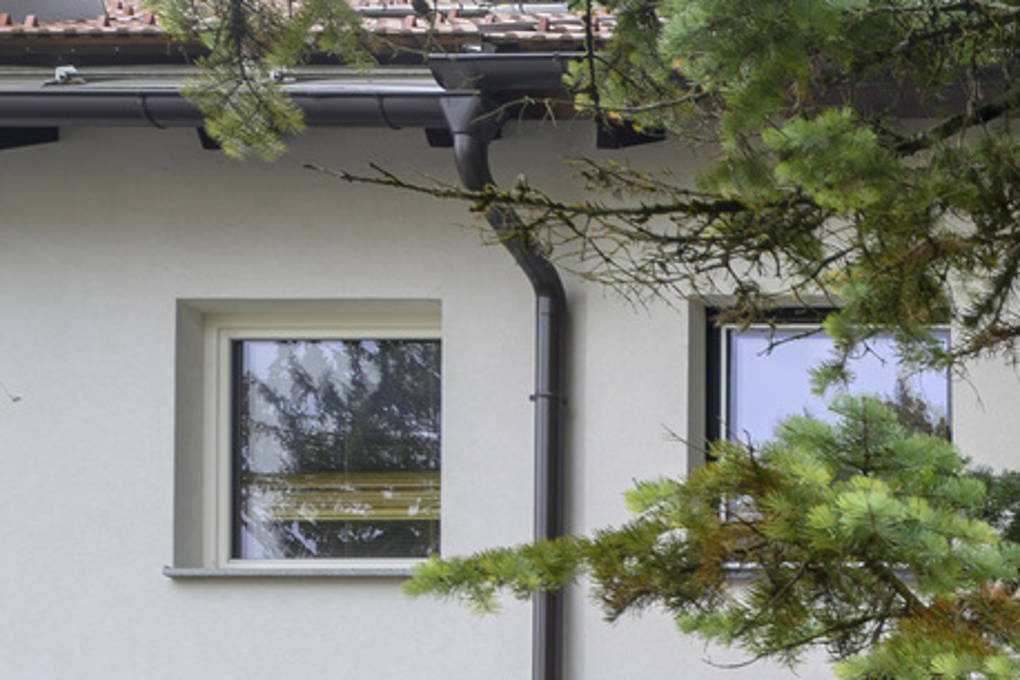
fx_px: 2351
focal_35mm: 83
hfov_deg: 16.4
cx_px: 2209
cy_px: 723
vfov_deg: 16.0
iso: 100
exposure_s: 1/8
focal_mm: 19
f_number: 10
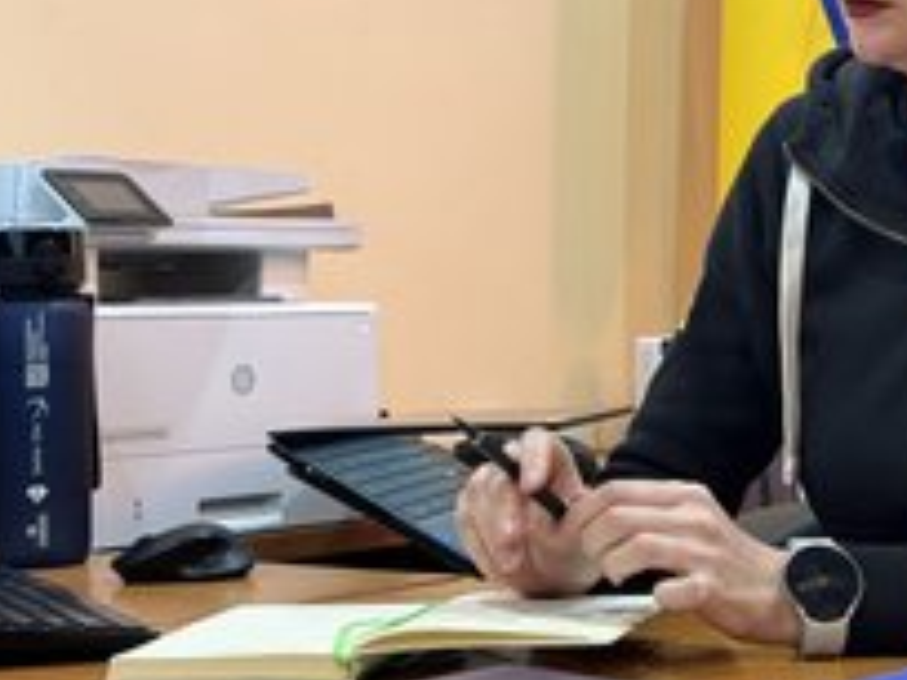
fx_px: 2463
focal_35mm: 94
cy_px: 133
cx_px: 654
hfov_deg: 20.7
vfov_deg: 15.6
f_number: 1.78
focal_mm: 6.86
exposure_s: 1/33
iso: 200
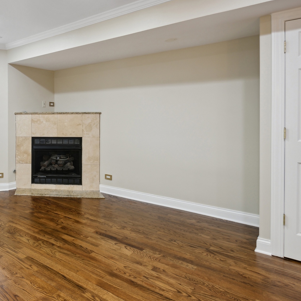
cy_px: 119
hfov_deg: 54.3
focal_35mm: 25
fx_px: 246
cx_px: 26
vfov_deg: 62.3
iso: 100
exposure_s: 1/2
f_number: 11
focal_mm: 10
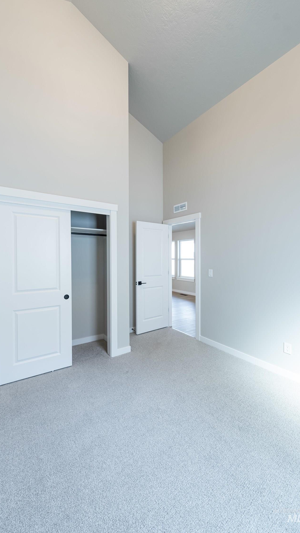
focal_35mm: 15
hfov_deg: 70.5
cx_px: 146
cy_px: 263
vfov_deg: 103.0
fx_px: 212
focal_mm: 14
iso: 800
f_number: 4.5
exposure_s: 1/50
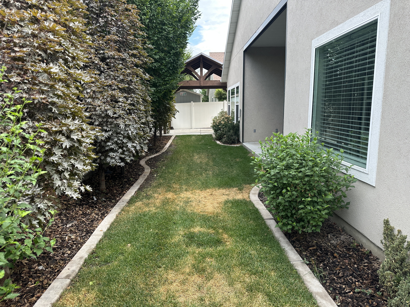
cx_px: 205
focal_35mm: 24
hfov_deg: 71.6
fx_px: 284
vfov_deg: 56.8
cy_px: 154
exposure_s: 1/433
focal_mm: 6.86
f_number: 1.78
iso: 80
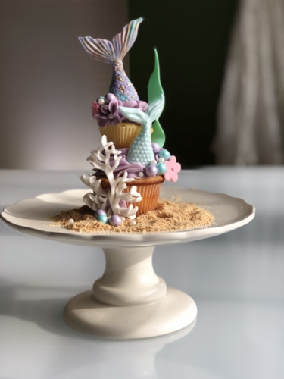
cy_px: 190
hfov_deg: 25.7
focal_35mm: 57
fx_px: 624
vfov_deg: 33.8
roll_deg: +2.1
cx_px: 142
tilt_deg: -9.0
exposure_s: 1/60
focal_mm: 6.6
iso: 25
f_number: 2.8
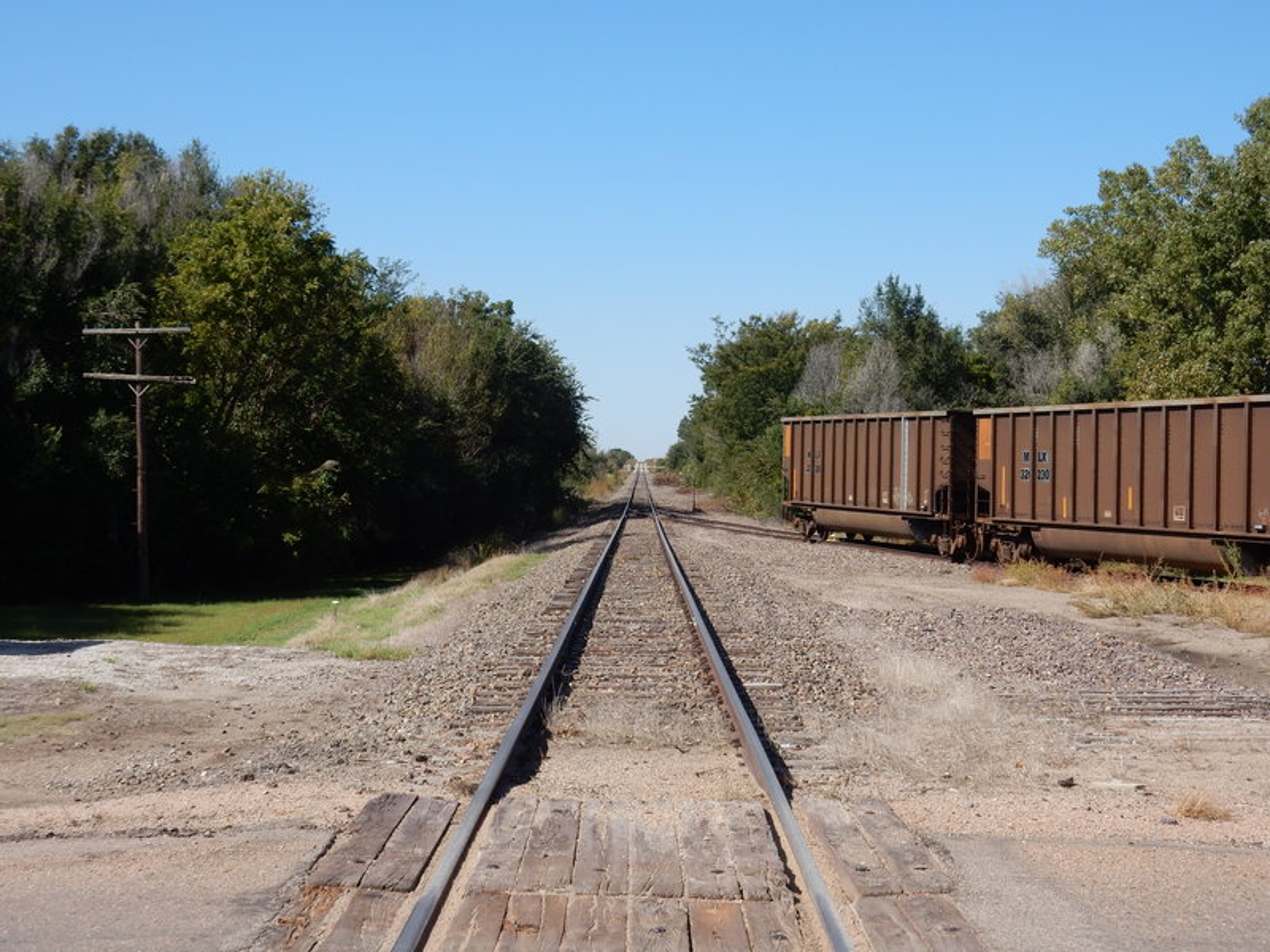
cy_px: 476
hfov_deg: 32.2
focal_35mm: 60
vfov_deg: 24.4
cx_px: 635
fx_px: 2201
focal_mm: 10.7
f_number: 4.5
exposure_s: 1/800
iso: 125
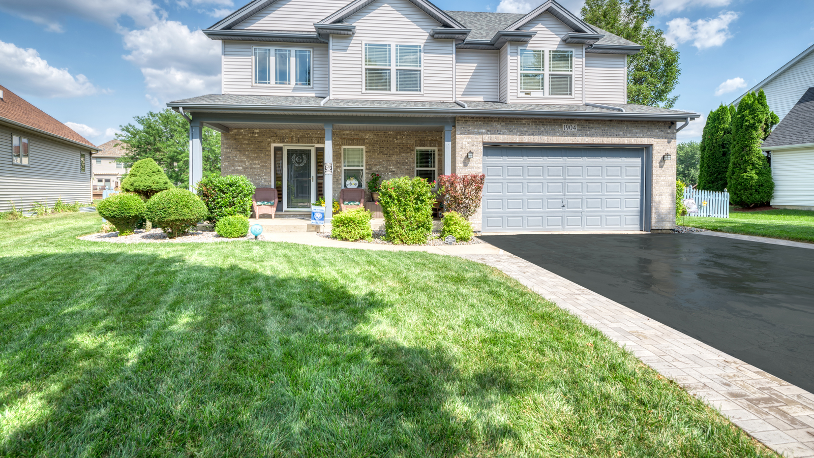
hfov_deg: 92.7
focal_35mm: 18
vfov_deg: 60.8
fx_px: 389
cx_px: 407
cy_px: 196
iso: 125
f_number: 8
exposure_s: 1/4000
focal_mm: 17
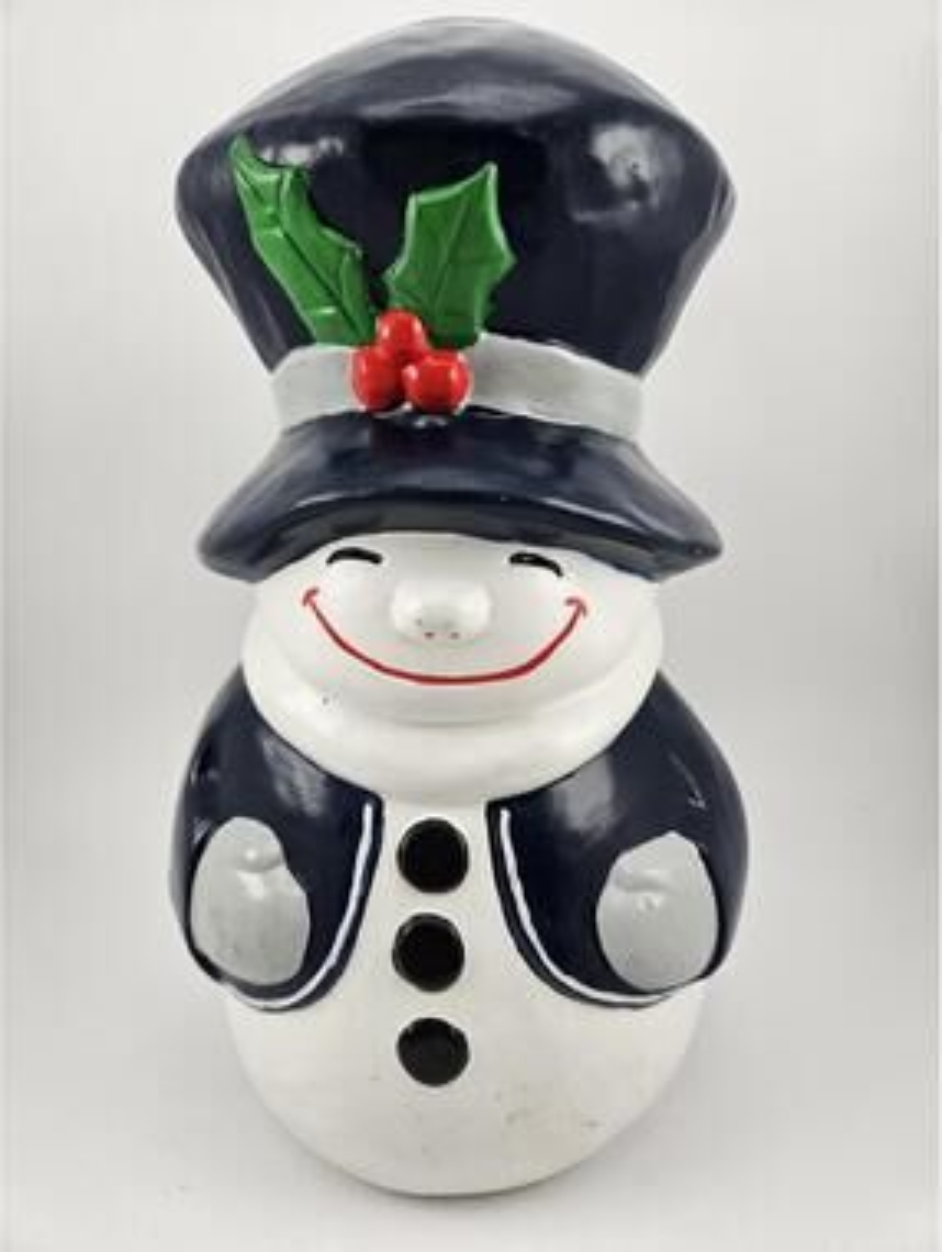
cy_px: 626
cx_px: 471
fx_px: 833
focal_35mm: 23
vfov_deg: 73.9
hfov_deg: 59.0
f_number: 1.8
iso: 40
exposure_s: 1/462
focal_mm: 5.4
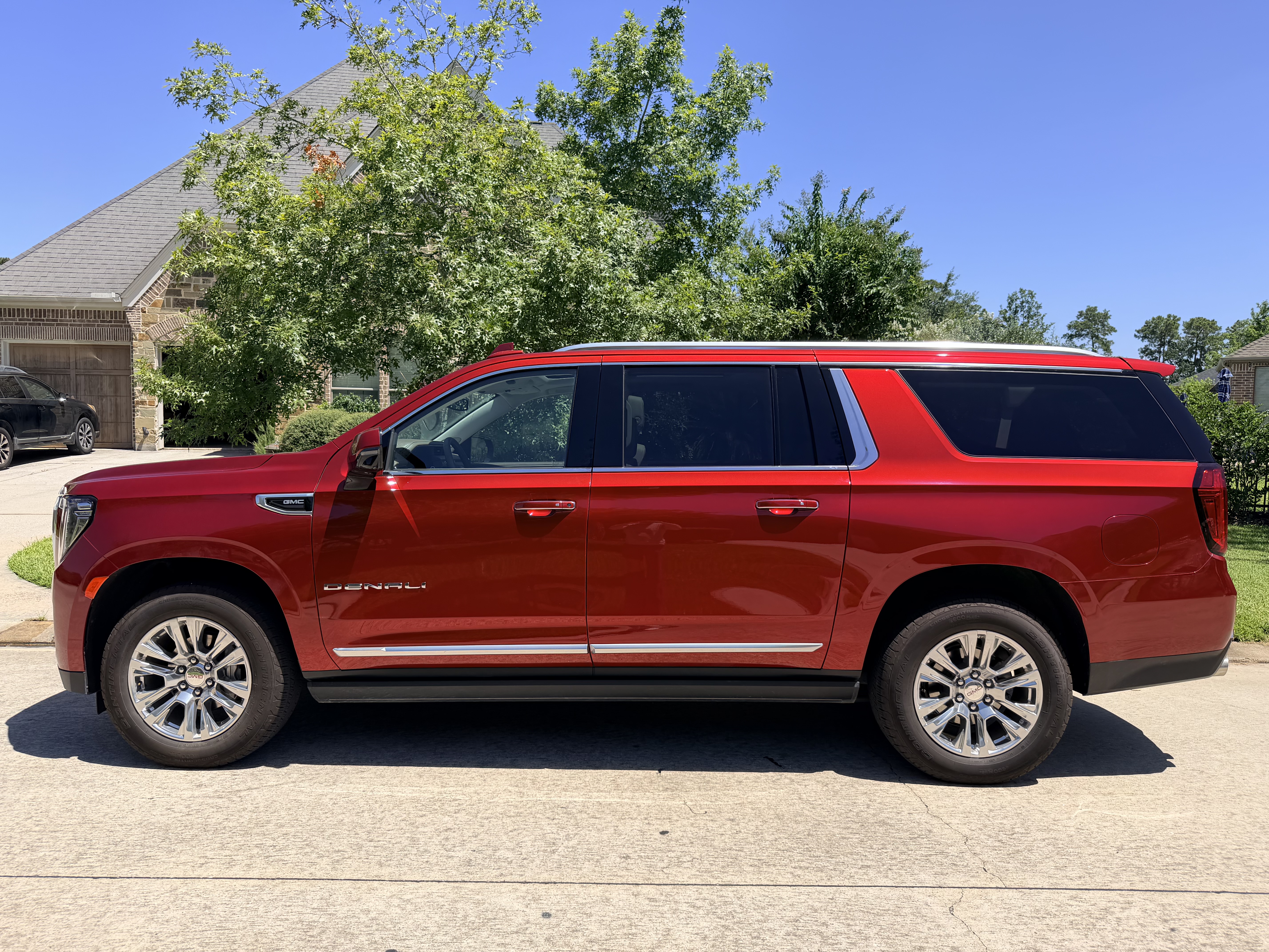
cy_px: 476
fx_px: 880
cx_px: 634
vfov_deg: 56.8
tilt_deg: -3.2
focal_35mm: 24
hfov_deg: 71.6
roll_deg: -1.4
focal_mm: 6.76
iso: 80
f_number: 1.78
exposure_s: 1/3145
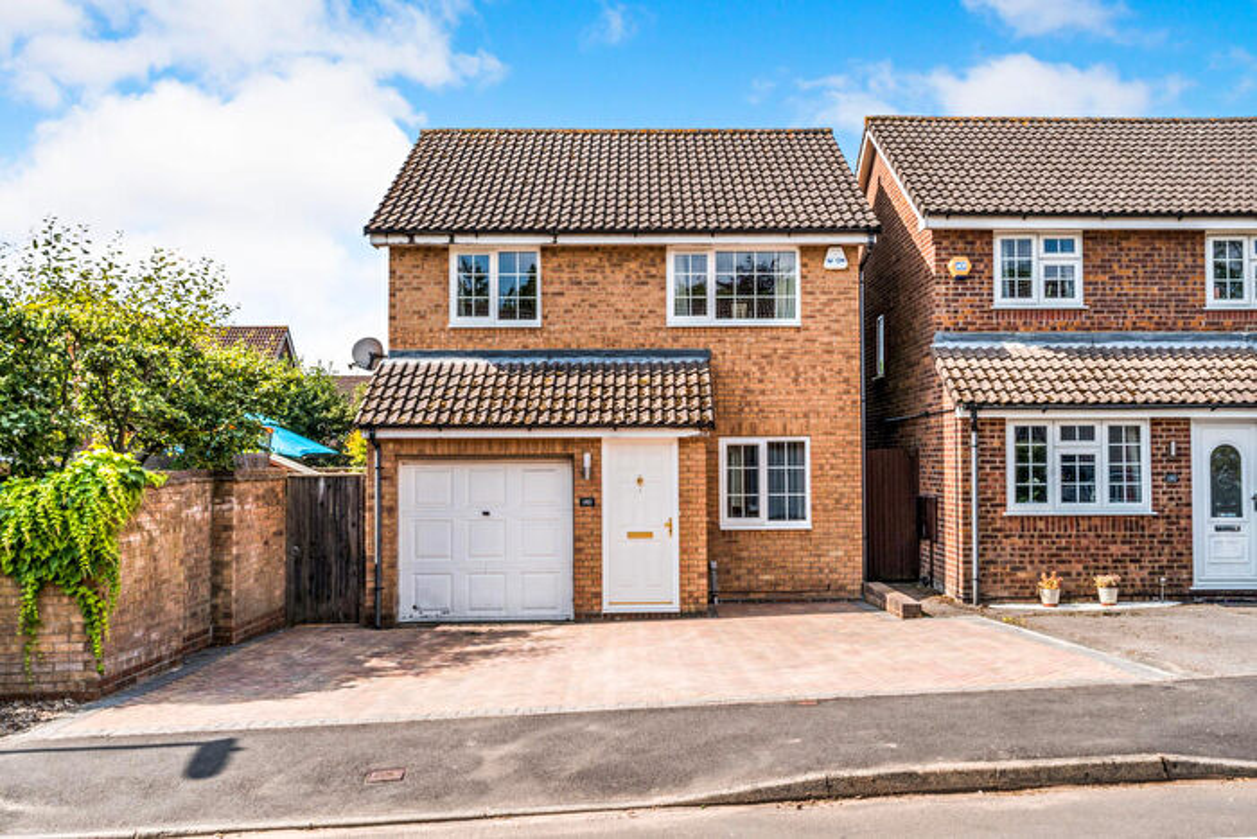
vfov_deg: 37.9
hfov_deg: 54.4
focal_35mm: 35
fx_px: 1222
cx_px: 628
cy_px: 420
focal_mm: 35
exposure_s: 1/320
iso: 250
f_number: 11
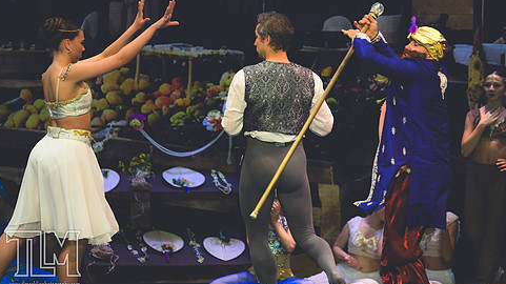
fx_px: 5083
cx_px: 272
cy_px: 133
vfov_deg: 3.2
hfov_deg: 5.7
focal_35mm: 379
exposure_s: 1/500
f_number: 2.8
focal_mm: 200
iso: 1100
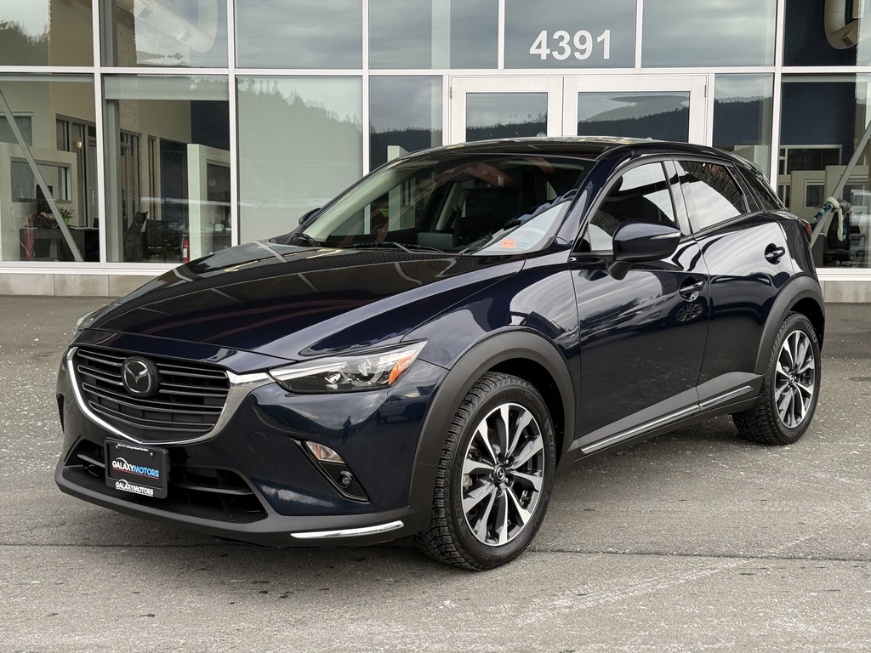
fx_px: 1208
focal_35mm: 48
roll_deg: -0.1
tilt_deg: -4.8
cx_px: 436
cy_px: 326
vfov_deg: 30.3
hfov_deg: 39.7
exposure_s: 1/592
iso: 80
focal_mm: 6.76
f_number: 1.78
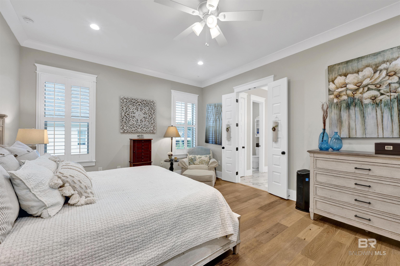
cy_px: 133
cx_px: 200
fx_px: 156
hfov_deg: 104.3
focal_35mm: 14
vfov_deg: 81.2
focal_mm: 14
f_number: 11
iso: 400
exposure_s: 1/8
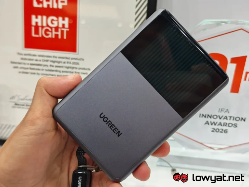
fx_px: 331
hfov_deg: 41.2
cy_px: 94
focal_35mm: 46
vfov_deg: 31.5
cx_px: 124
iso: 50
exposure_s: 1/250
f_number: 1.6
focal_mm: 5.4
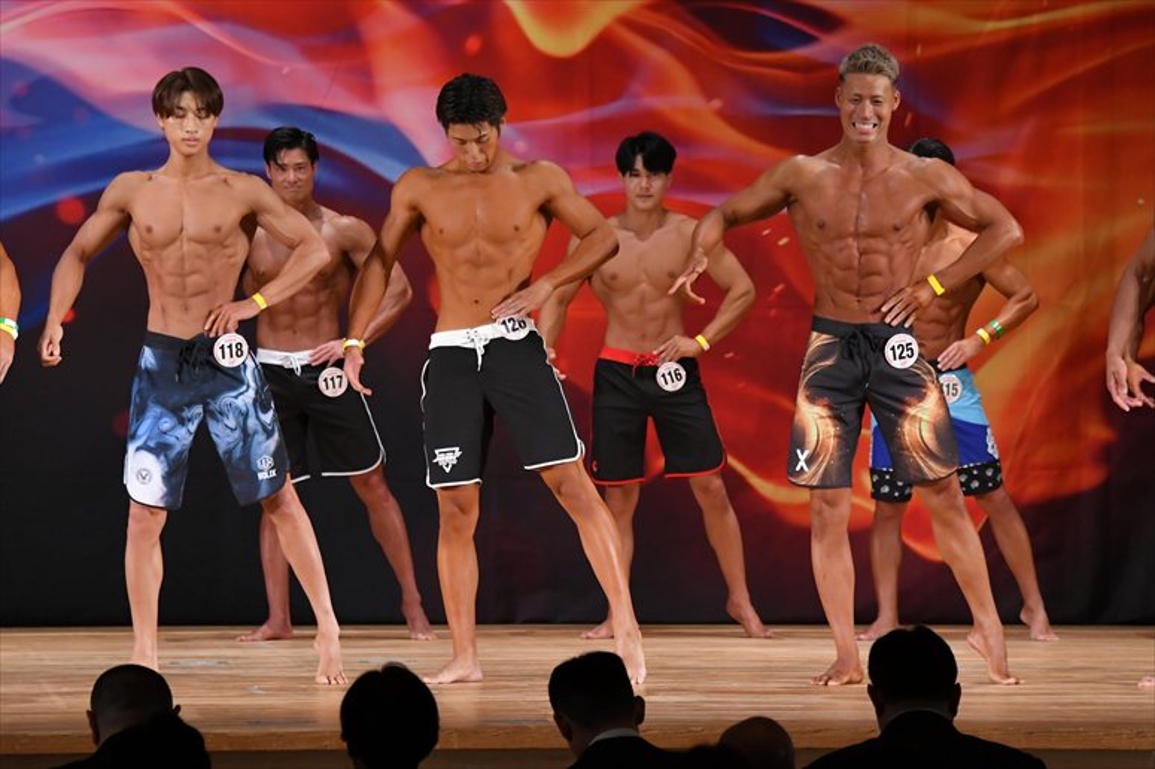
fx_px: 6959
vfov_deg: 6.3
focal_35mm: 217
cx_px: 578
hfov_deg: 9.5
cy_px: 384
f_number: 5.6
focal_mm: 145
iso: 3200
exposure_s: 1/400
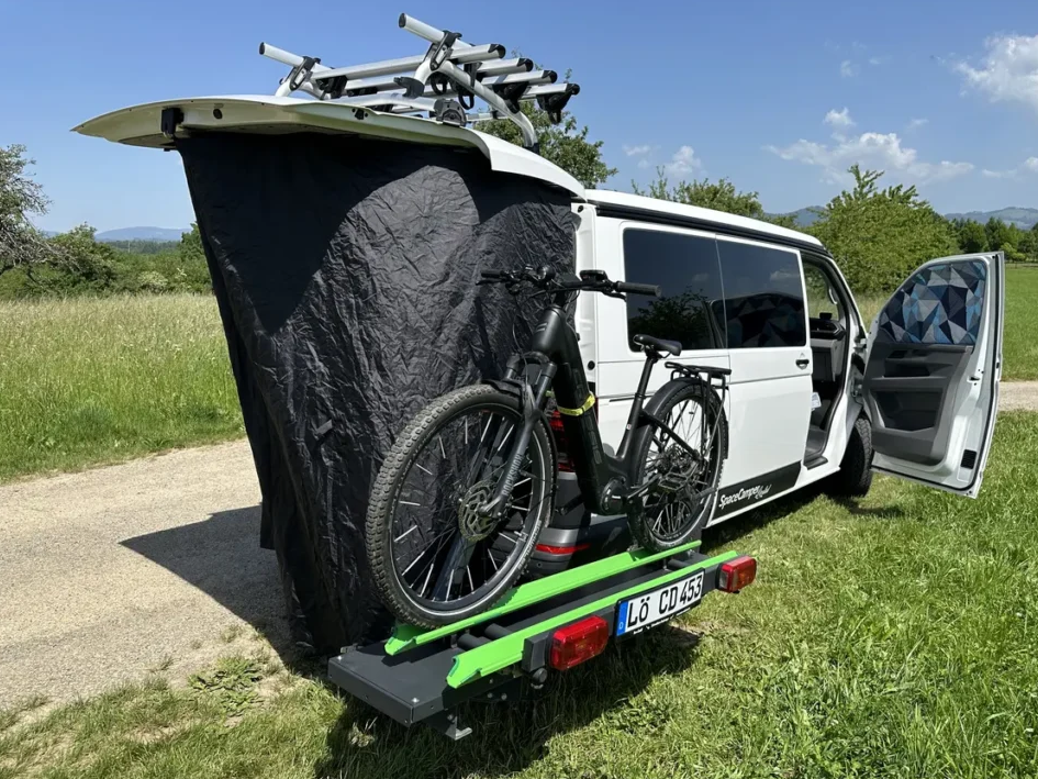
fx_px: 780
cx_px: 551
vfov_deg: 53.1
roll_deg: -0.7
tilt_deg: -8.4
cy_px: 402
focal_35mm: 26
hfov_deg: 67.2
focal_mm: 6.86
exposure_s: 1/3861
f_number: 1.78
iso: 80
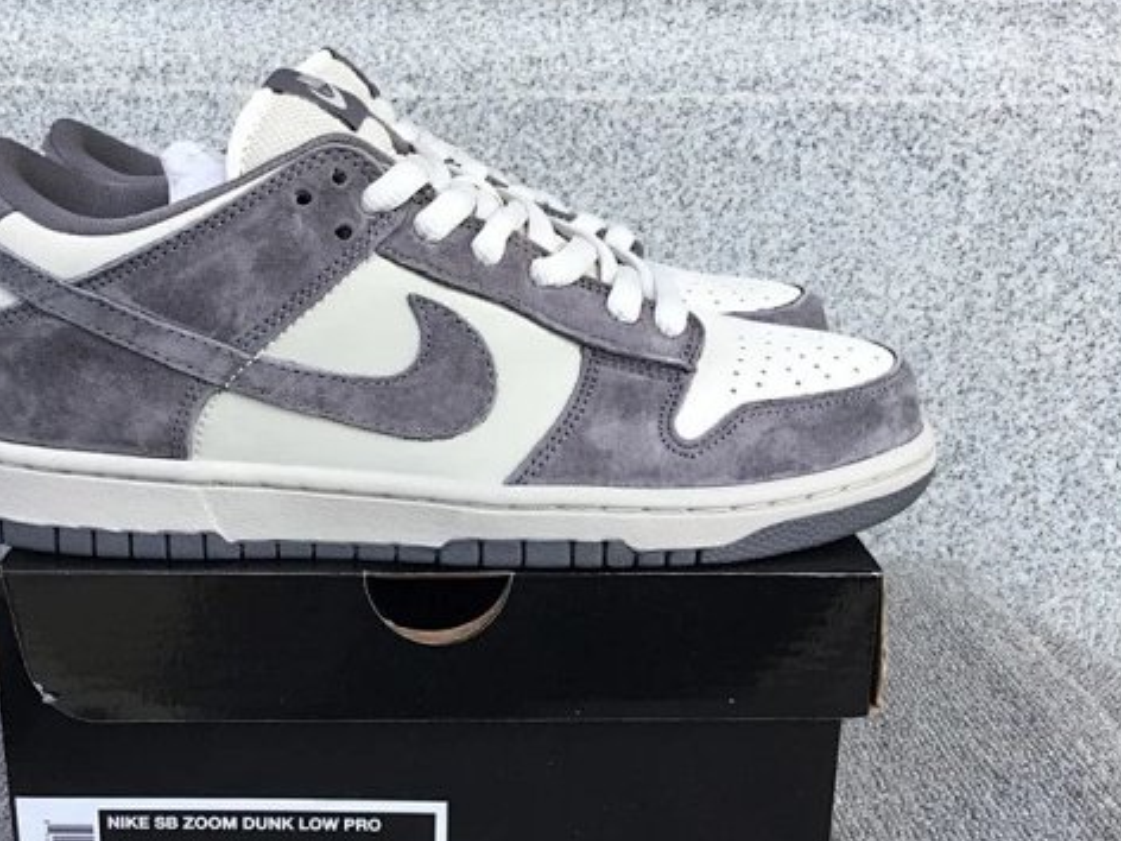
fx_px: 1360
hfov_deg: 44.5
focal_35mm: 42
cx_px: 432
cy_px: 461
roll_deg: -0.2
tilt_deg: -17.3
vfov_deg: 34.3
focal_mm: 3.3
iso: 25
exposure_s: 1/304
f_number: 2.4
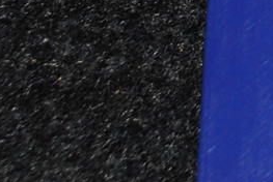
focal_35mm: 530
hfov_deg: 3.8
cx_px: 684
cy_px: -303
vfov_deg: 2.6
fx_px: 4024
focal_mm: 48
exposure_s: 1/60
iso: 200
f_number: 4.8
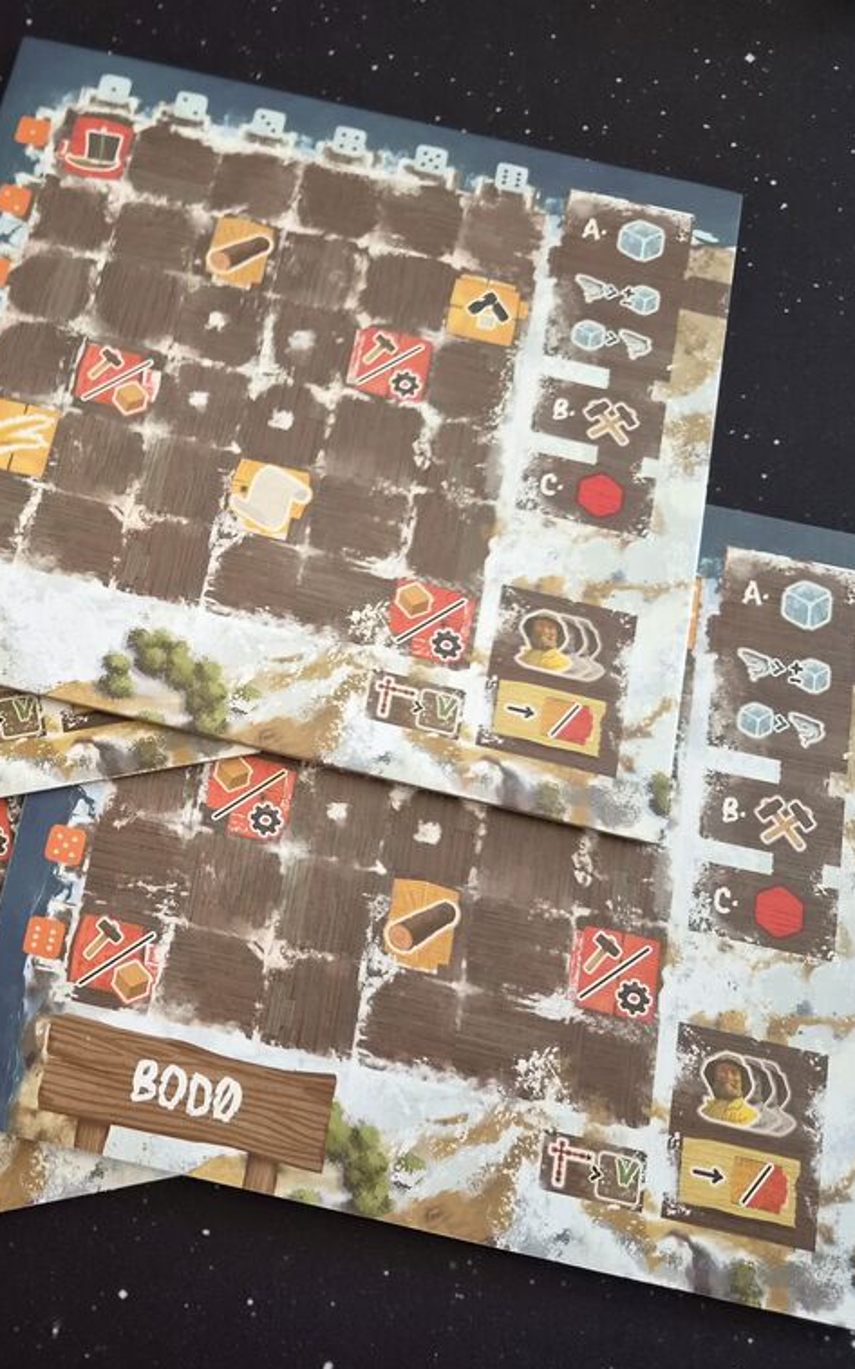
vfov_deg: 58.1
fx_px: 1231
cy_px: 693
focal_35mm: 33
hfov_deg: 36.5
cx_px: 123
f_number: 1.8
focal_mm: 5.4
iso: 800
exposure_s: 1/100
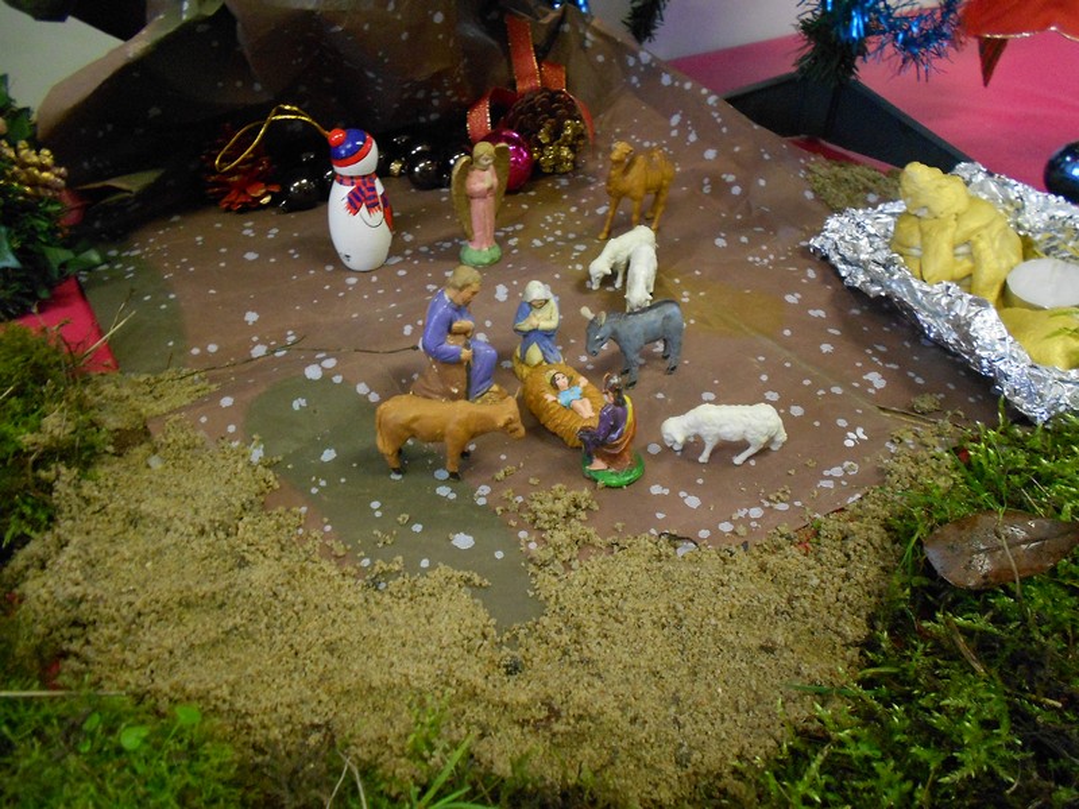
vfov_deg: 53.1
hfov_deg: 67.3
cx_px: 540
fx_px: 810
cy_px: 404
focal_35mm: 26
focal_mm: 4.6
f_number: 3.2
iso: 400
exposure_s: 1/15
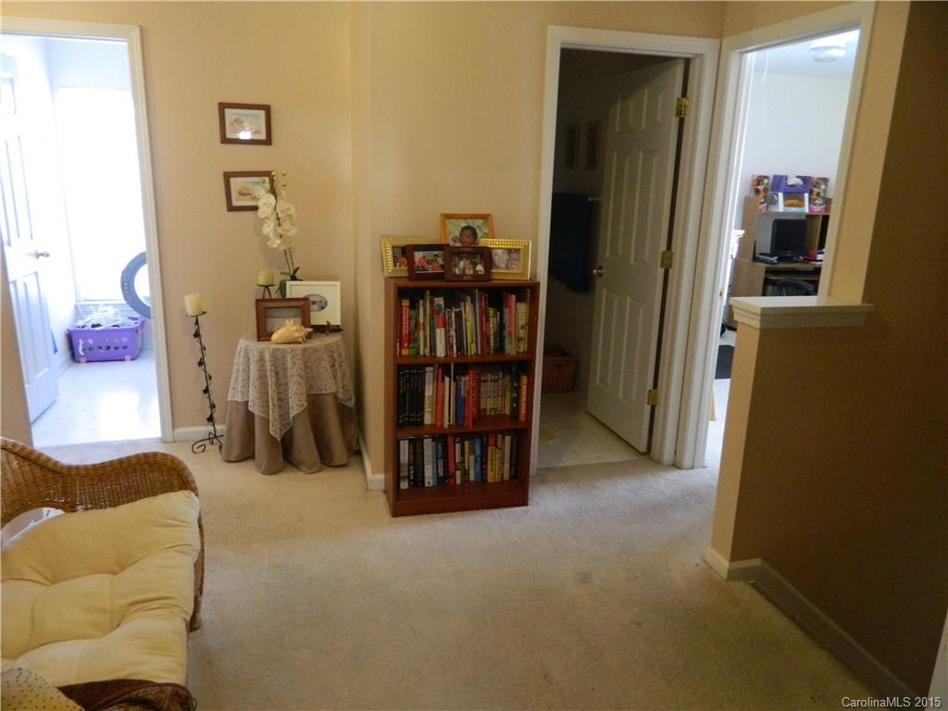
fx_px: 685
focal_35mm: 25
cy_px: 356
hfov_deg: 69.4
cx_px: 474
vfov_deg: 54.9
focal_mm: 4.5
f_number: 3.1
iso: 400
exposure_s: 1/25
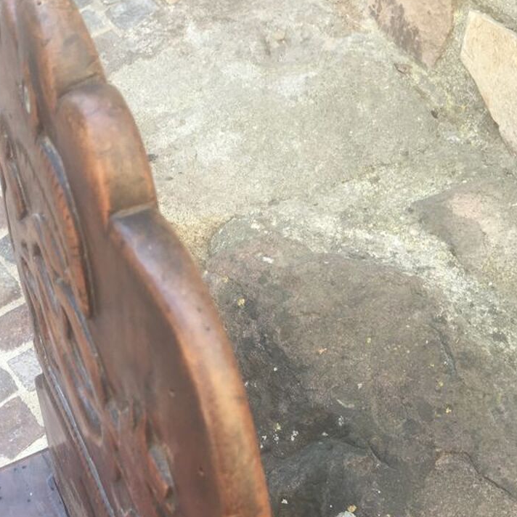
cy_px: 430
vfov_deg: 34.1
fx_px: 811
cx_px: 194
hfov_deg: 35.2
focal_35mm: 48
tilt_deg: -55.1
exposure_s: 1/50
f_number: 2.2
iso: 25
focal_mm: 4.15
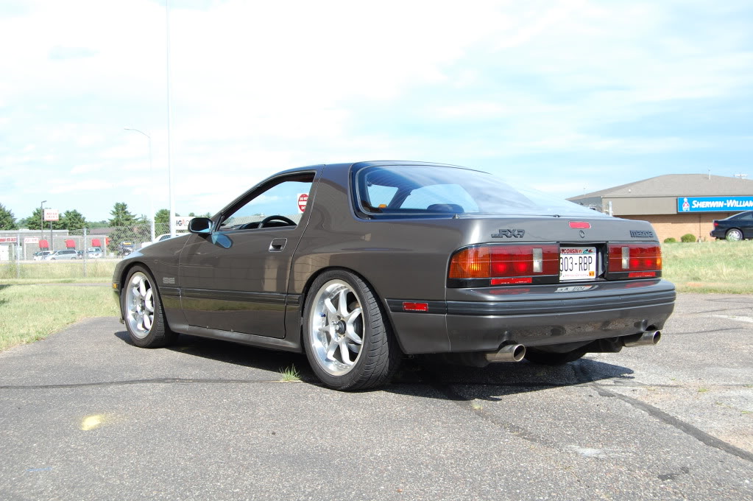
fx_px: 878
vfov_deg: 31.8
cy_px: 250
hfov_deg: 46.4
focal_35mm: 42
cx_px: 376
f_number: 8
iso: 200
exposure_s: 1/250
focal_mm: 28
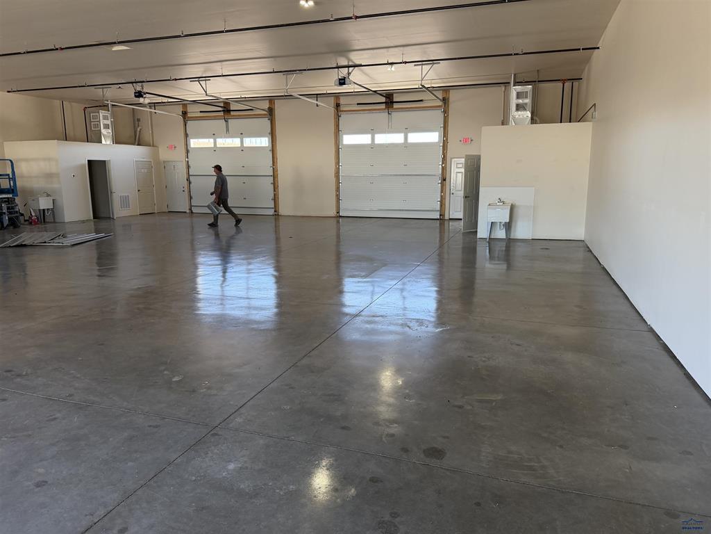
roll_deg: +0.1
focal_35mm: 24
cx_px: 356
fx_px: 493
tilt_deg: -10.3
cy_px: 267
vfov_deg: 56.8
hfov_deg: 71.6
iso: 200
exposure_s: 1/162
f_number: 1.78
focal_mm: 6.76
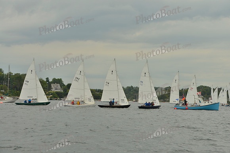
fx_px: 447
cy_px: 76
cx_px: 115
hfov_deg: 28.8
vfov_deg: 19.5
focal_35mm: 70
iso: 200
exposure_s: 1/640
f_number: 9
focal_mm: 70
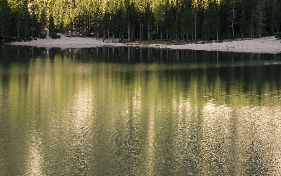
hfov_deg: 10.6
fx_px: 1515
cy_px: 140
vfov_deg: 6.6
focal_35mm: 198
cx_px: 131
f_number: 5.6
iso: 250
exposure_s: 1/320
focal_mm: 75
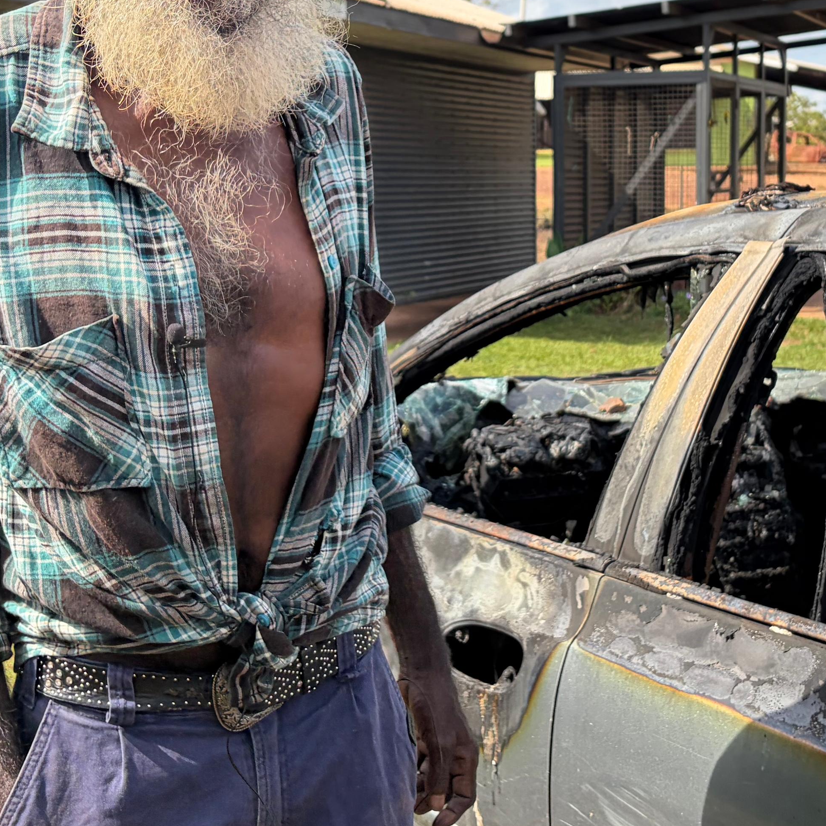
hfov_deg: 29.0
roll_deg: +0.2
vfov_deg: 28.8
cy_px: 260
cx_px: 522
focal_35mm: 59
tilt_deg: -0.6
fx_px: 1593
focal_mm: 5.96
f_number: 1.6
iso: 64
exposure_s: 1/2283
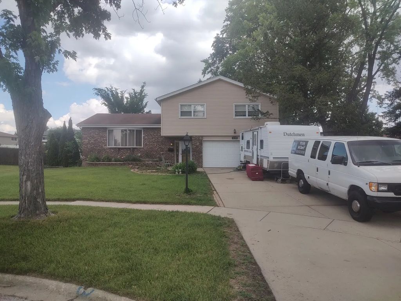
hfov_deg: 71.6
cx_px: 200
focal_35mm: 24
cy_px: 150
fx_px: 278
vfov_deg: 56.8
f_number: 1.9
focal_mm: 5.88
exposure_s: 1/594
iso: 100
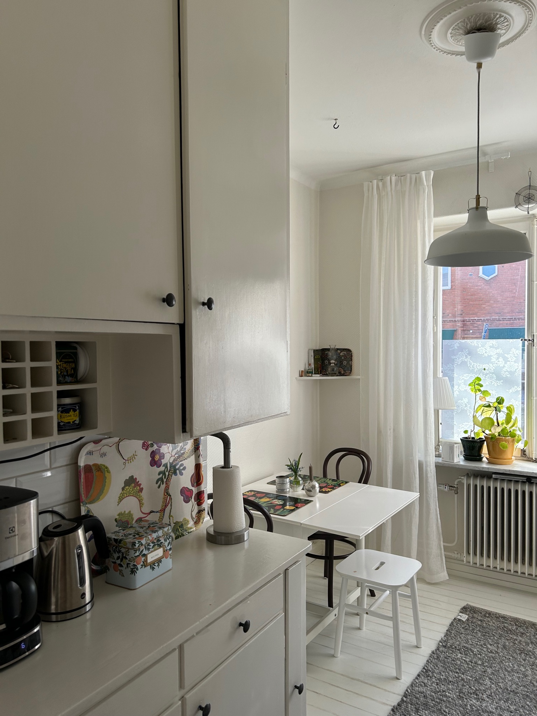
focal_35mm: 26
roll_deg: +0.7
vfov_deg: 67.3
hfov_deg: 53.0
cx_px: 268
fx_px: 538
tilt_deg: -2.5
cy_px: 358
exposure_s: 1/775
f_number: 1.5
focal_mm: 5.7
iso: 50
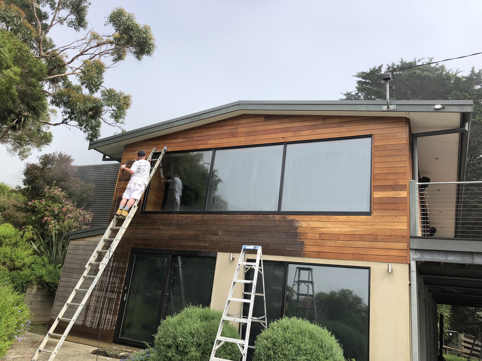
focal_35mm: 29
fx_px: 404
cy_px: 180
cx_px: 241
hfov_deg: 61.7
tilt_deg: +16.8
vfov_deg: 48.2
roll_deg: -7.0
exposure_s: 1/1548
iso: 20
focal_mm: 3.99
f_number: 1.8
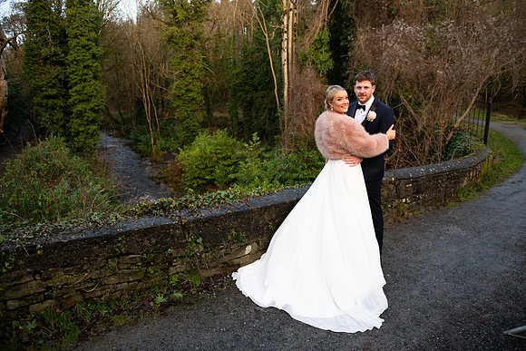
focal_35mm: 24
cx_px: 263
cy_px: 176
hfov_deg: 73.7
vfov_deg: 53.2
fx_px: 351
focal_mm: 24
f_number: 3.5
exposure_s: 1/160
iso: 160
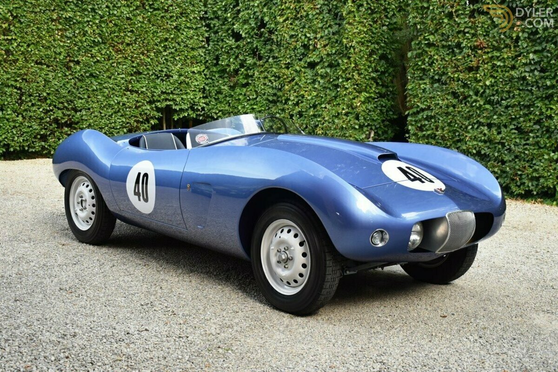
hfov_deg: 43.6
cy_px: 186
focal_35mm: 45
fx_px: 697
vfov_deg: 29.9
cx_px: 279
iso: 500
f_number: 4
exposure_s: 1/250
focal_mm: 30
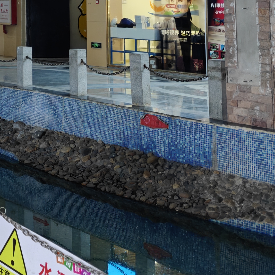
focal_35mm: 78
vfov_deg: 20.8
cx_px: -147
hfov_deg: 19.2
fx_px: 701
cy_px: -48
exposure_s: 1/100
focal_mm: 6.06
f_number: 1.6
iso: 500
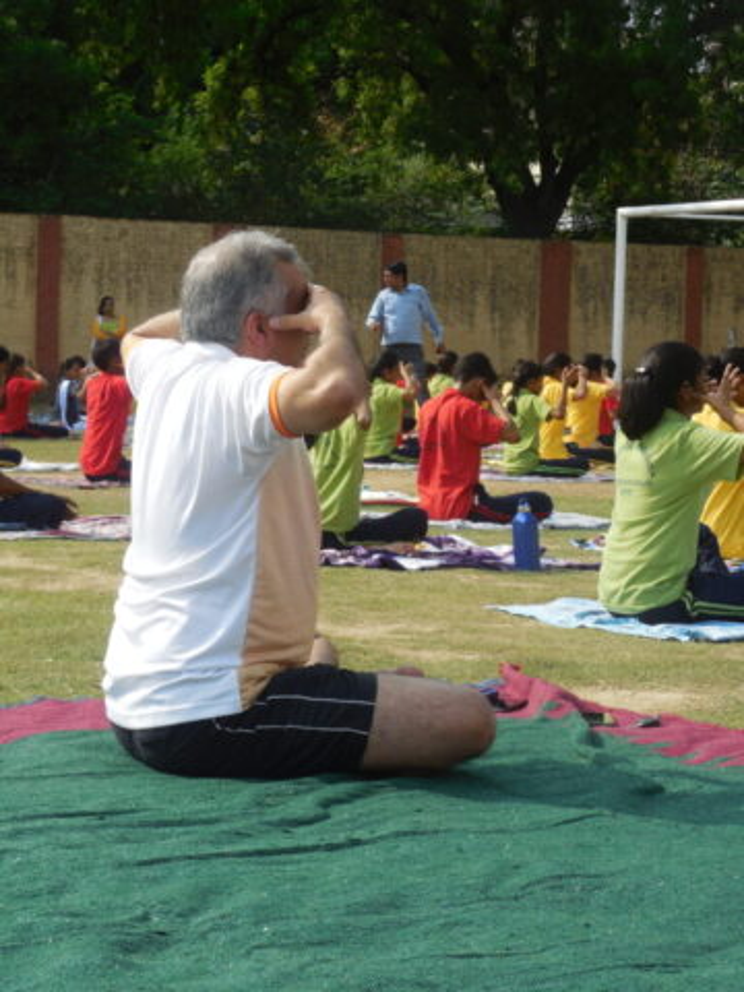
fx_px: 2694
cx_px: 372
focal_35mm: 94
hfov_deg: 15.7
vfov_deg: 20.9
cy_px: 496
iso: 125
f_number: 4.7
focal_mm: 16.8
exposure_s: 1/500
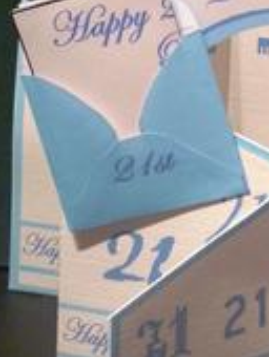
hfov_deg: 7.8
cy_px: 59
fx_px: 1953
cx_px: 267
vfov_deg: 10.4
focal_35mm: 189
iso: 400
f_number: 4.1
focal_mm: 11
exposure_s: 1/10
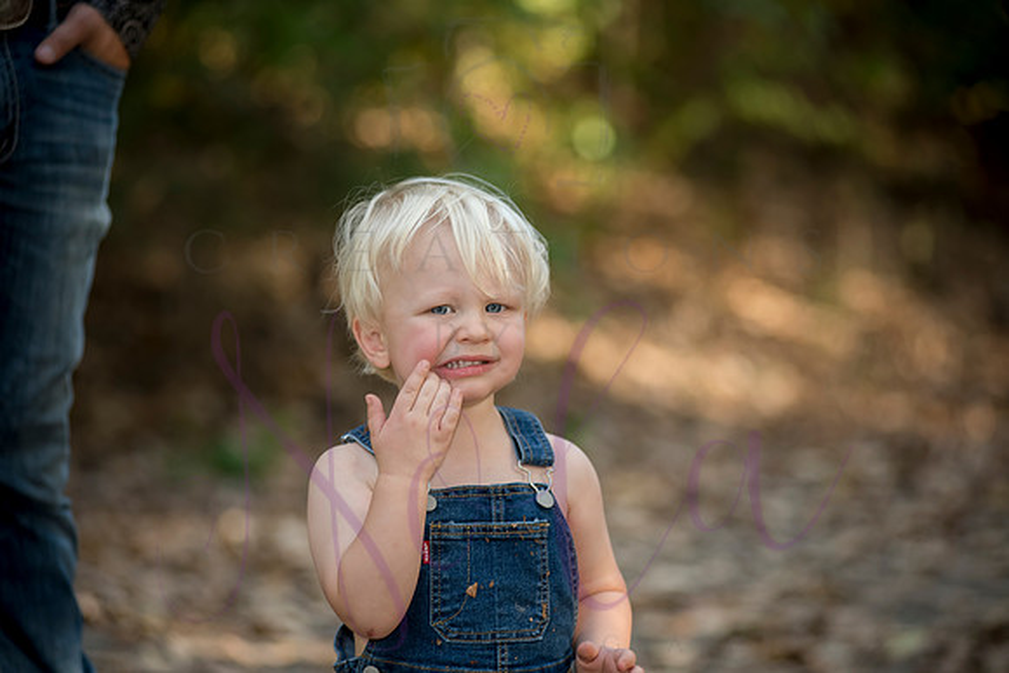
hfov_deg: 15.2
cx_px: 504
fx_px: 3784
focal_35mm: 135
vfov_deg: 10.2
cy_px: 336
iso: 400
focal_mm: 135
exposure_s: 1/200
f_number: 3.2
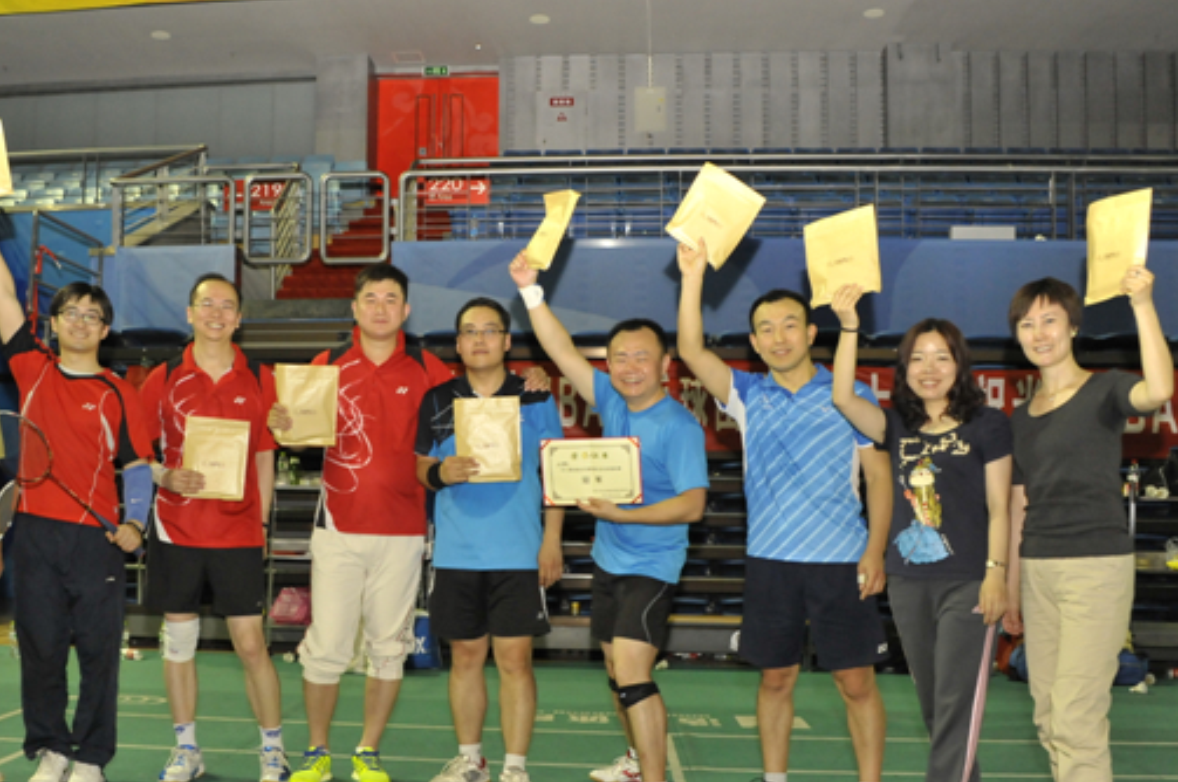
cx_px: 438
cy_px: 502
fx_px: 1275
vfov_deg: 33.9
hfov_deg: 49.1
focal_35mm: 39
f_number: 6.3
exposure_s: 1/160
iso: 3200
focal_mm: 28
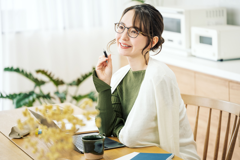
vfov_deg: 13.0
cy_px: 80
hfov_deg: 19.5
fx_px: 700
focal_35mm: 105
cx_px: 120
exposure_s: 1/200
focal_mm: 105
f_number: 2.8
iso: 500
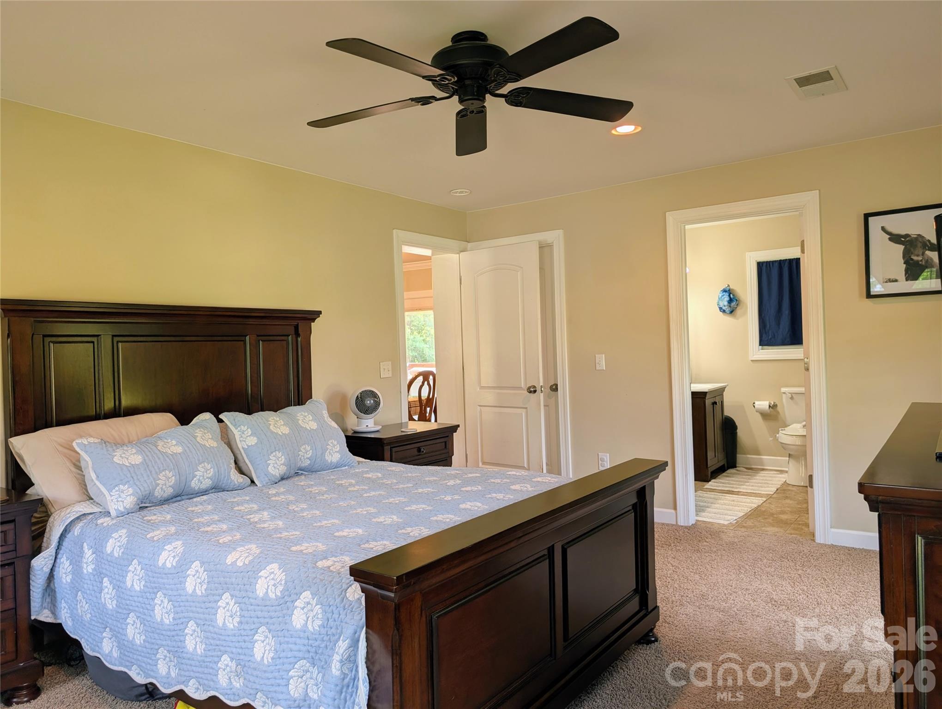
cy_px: 354
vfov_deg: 56.9
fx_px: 654
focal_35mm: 24
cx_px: 471
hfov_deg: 71.5
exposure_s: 1/120
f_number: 1.68
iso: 26
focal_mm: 6.9
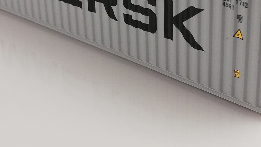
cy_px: -17
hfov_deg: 26.2
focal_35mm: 81
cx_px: 123
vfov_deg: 14.5
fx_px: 560
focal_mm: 3.81
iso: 80
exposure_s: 1/100
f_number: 2.2
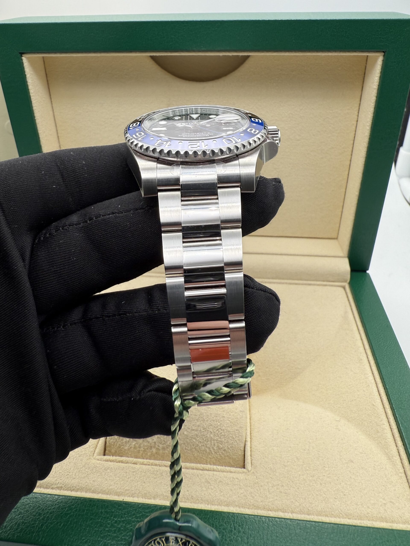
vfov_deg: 71.6
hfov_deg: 56.8
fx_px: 379
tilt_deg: -28.1
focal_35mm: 24
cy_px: 273
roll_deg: +1.2
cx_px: 205
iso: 40
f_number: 2.2
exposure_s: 1/177
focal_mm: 2.22
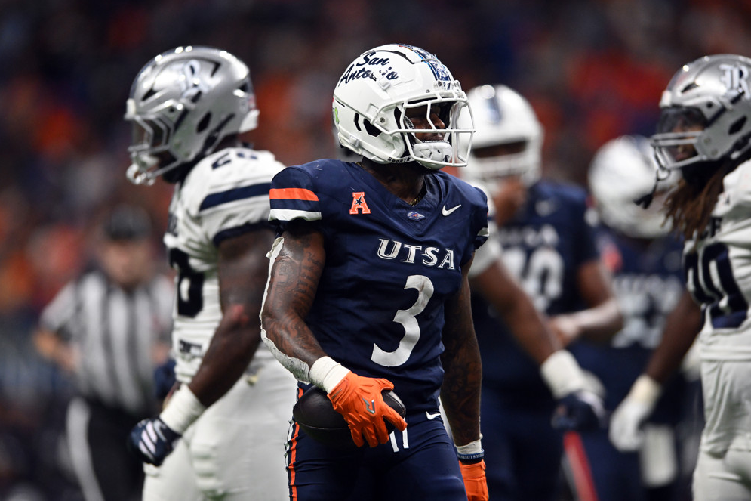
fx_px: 8384
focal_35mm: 402
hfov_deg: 5.1
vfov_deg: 3.4
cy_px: 250
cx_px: 375
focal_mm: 400
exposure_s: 1/1600
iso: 4000
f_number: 3.5
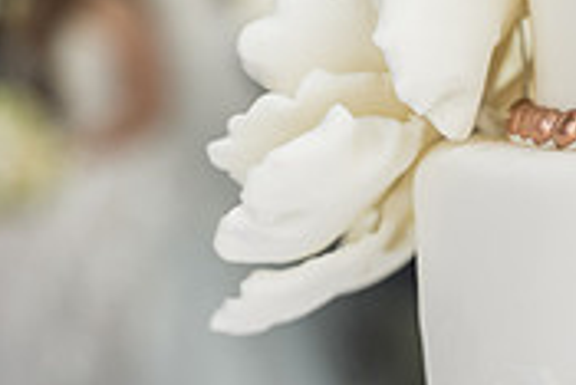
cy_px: -28
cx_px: 438
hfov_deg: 15.8
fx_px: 2066
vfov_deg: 10.5
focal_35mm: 129
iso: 100
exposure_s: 1/250
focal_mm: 39
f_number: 3.2
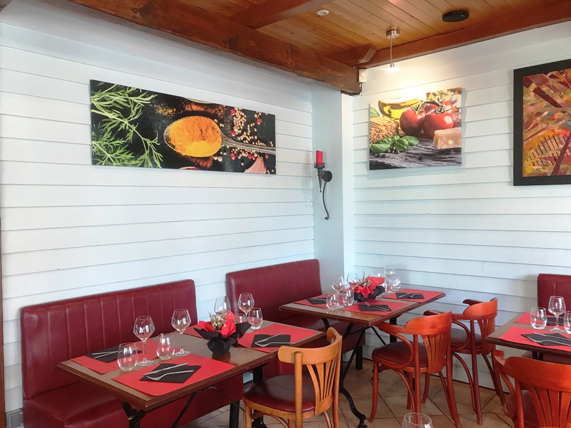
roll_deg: +0.8
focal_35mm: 28
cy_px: 214
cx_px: 286
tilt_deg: +0.0
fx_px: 462
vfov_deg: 49.7
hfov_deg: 63.4
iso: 40
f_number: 1.8
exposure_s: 1/33
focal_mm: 3.99
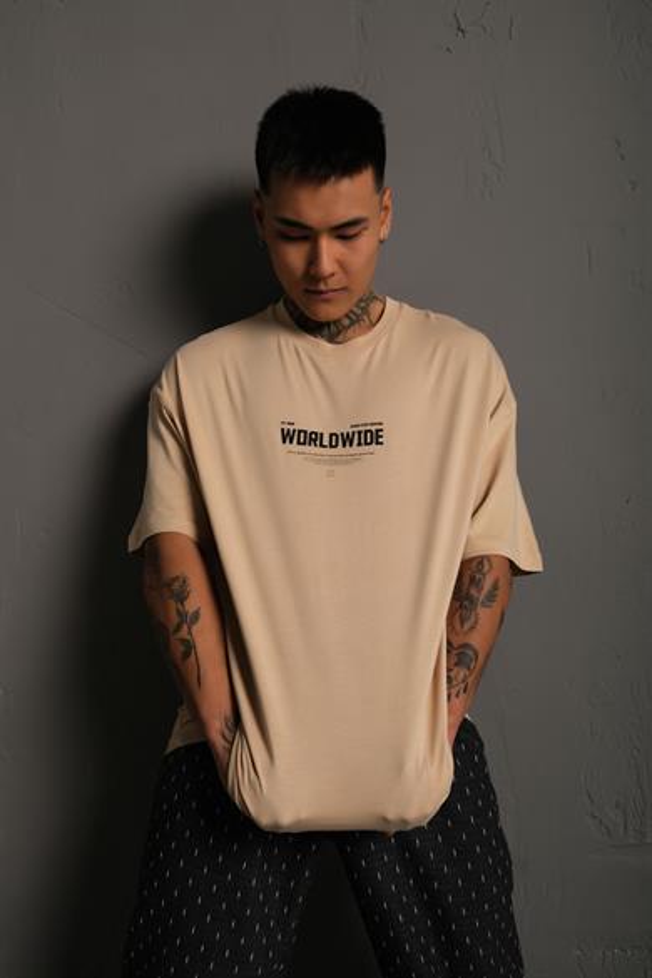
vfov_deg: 54.4
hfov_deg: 37.9
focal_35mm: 35
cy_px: 489
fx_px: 951
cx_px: 326
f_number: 5
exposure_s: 1/160
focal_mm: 23.3
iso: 160
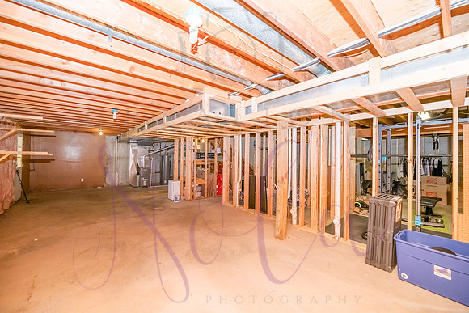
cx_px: 234
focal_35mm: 14
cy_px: 156
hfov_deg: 104.2
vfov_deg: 81.2
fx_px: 182
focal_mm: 14
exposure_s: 1/250
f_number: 4
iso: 800
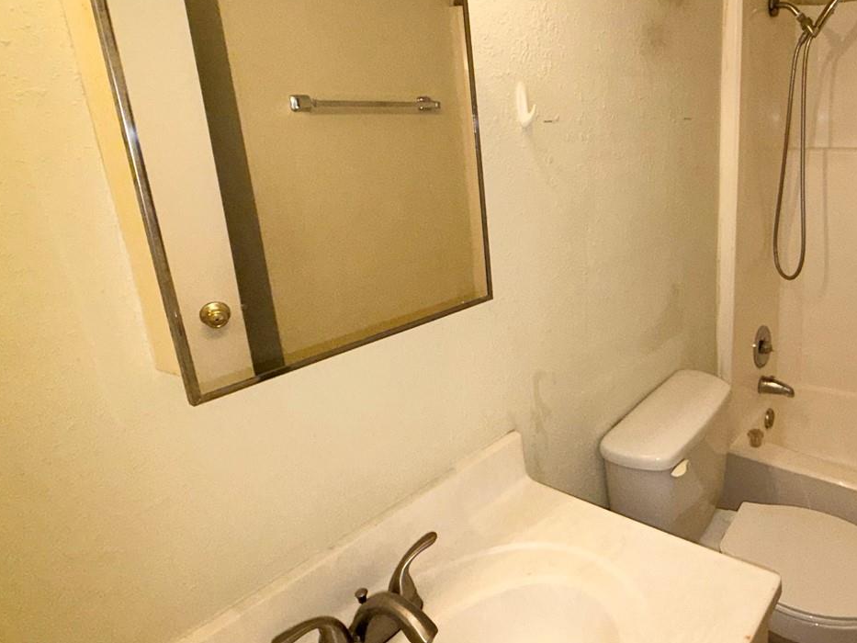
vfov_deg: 56.6
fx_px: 594
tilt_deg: -14.6
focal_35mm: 24
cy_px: 275
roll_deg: +1.2
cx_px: 655
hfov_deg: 66.6
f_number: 2.2
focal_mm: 2.22
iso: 64
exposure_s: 1/120
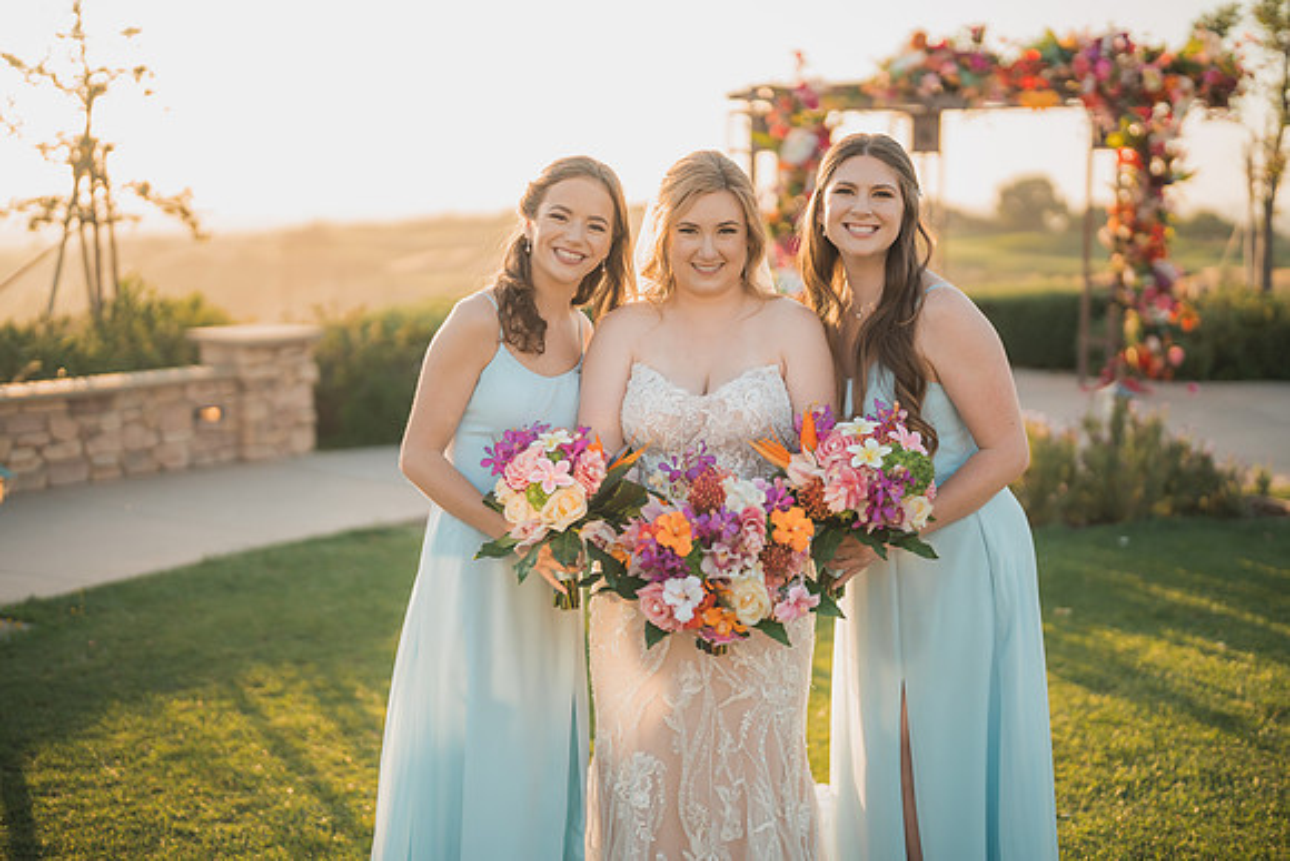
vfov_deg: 27.0
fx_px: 1792
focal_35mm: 50
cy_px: 430
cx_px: 645
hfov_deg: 39.6
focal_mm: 50
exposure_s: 1/3200
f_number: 1.2
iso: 200
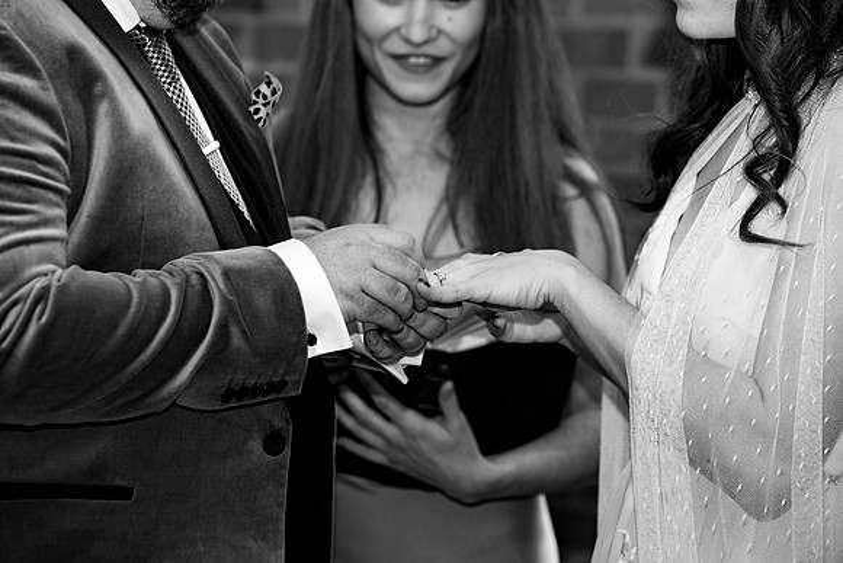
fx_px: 3864
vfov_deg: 8.3
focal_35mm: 165
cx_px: 422
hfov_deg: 12.4
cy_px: 282
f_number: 5
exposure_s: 1/125
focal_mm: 165
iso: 800
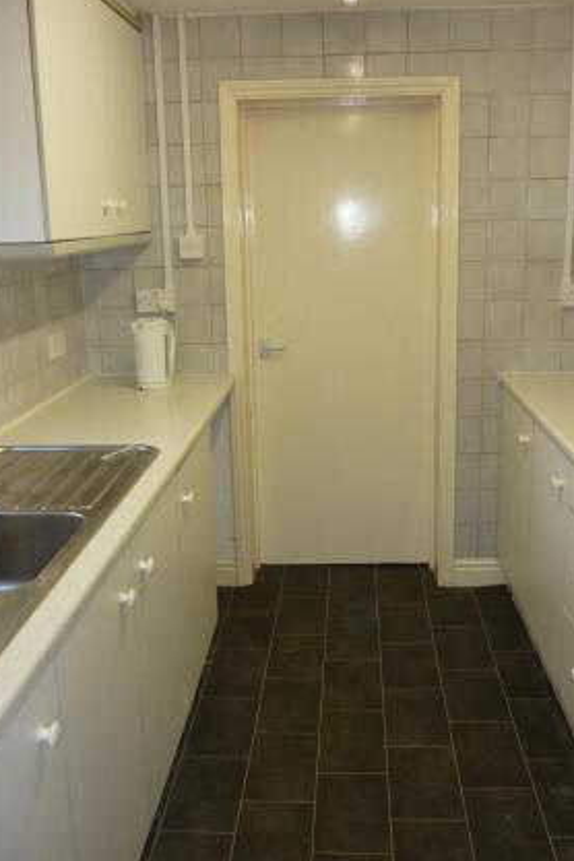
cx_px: 324
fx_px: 861
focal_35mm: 36
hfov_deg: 36.8
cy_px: 441
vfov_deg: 53.1
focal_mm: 5.5
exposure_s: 1/30
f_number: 2.8
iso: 100
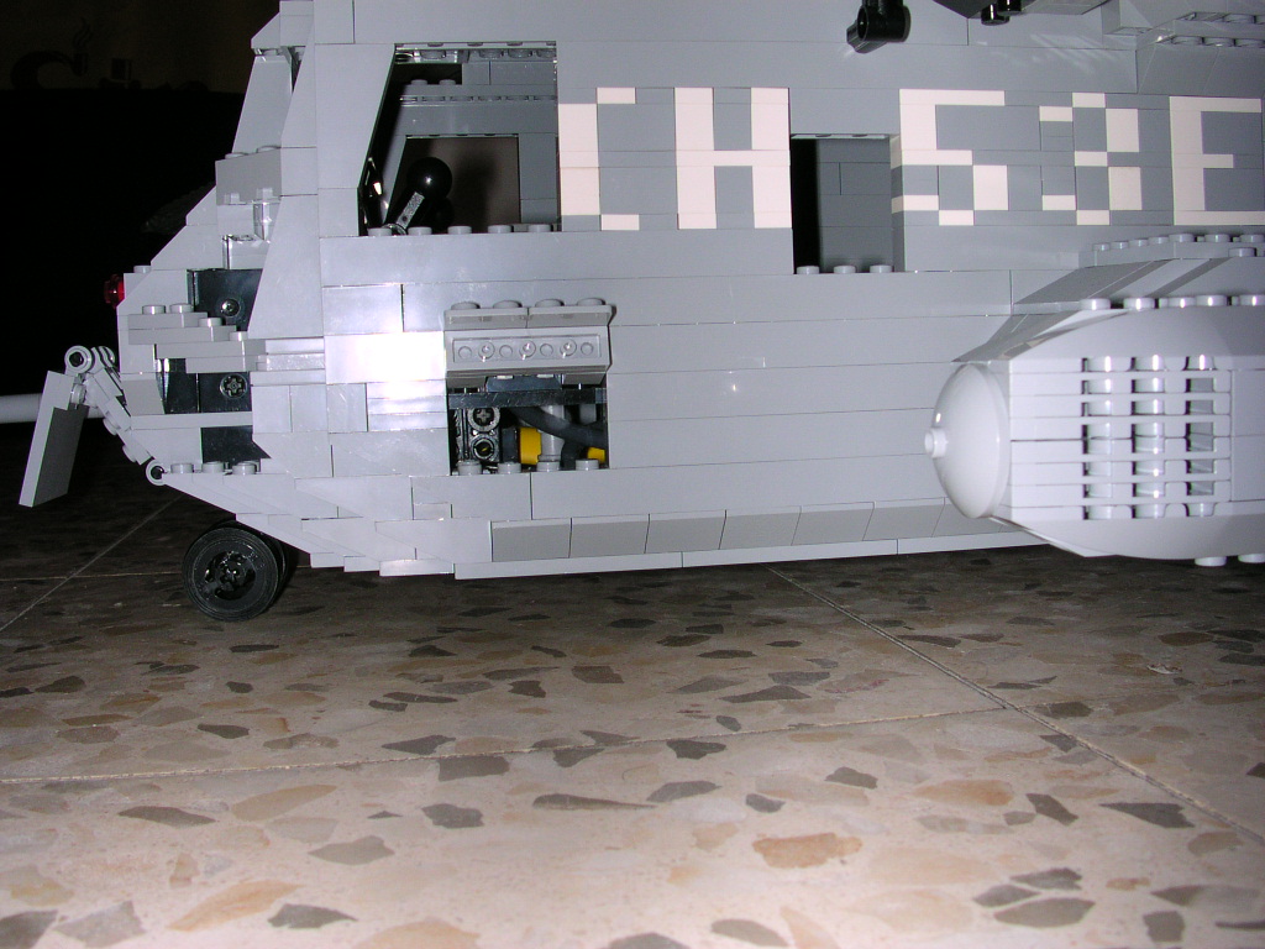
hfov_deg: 50.1
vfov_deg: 38.7
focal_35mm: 37
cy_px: 474
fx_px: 1352
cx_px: 632
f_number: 4.5
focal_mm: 5.6
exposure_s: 1/60
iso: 100
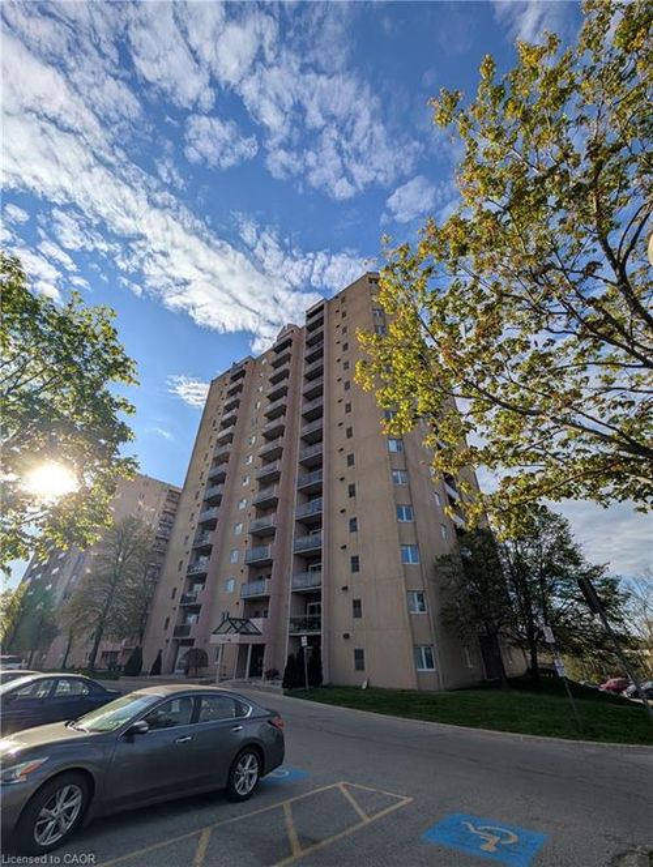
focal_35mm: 12
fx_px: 301
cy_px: 434
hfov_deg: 94.6
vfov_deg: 110.5
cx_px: 326
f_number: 1.7
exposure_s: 1/5848
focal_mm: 2.02
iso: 60
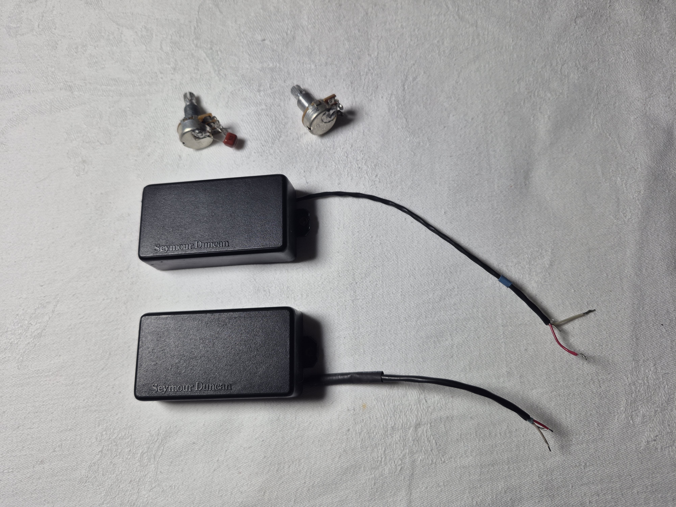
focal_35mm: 23
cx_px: 338
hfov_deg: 73.9
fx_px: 449
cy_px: 254
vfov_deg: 58.9
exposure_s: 1/138
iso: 25
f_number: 1.8
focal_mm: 5.4
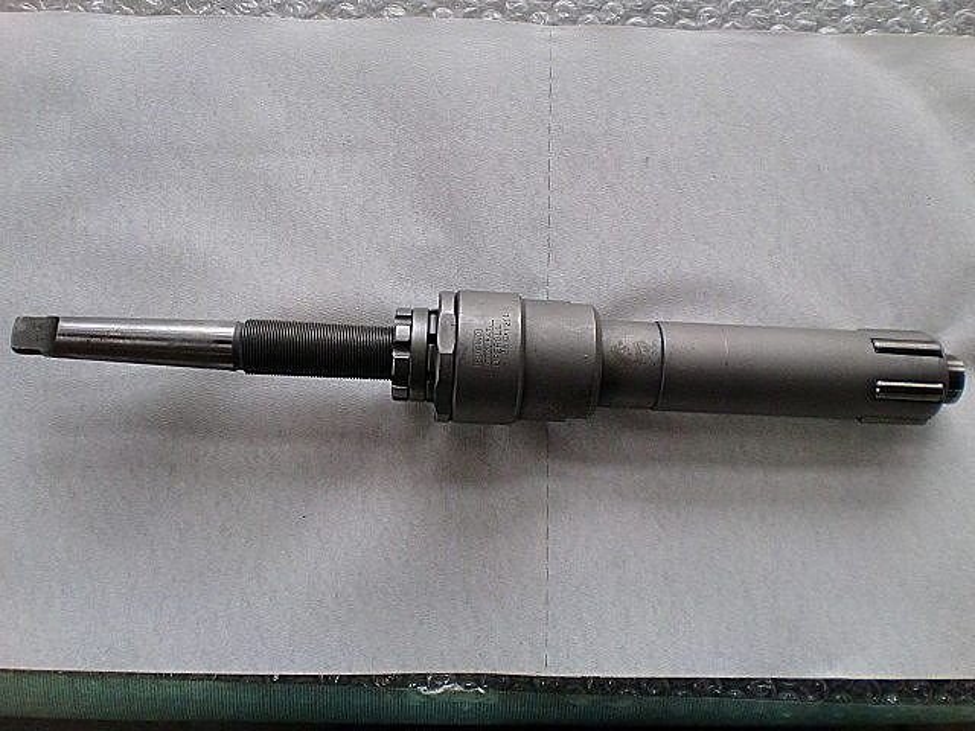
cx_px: 488
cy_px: 366
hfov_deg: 52.6
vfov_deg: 40.7
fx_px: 986
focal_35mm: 35
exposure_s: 1/60
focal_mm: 6.3
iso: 160
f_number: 3.1
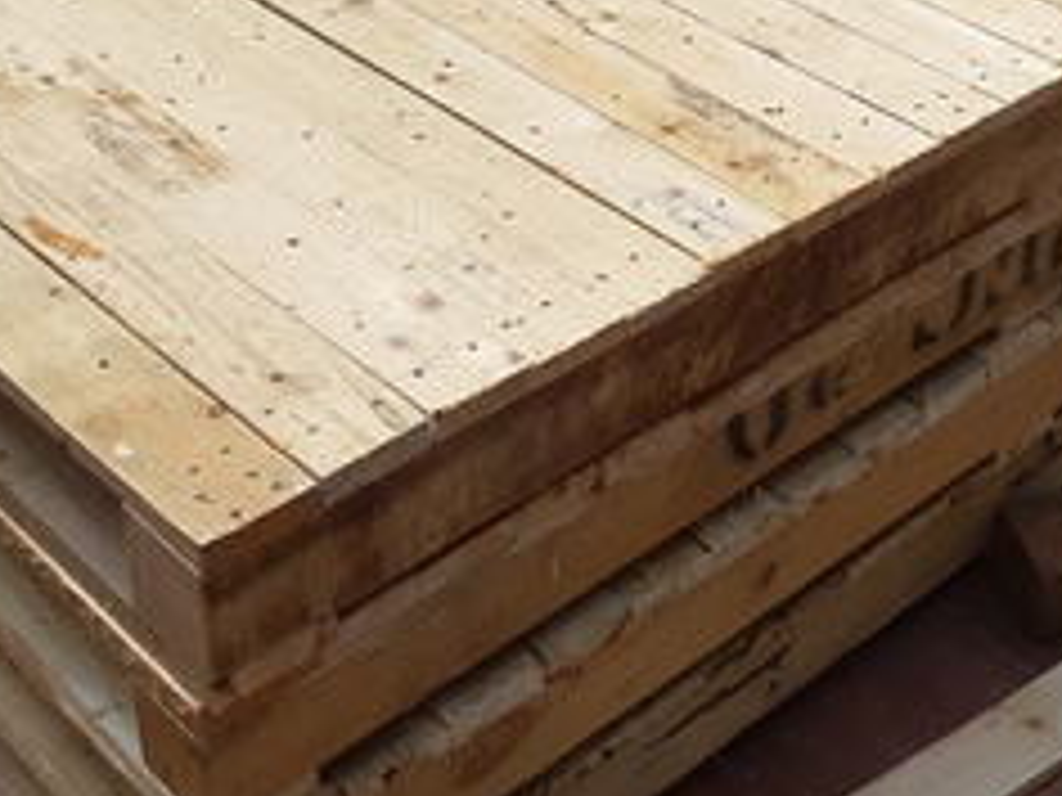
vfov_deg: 21.6
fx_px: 2025
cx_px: 824
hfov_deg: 28.8
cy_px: 22
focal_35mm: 66
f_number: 1.7
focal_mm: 3.93
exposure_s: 1/4167
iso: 40
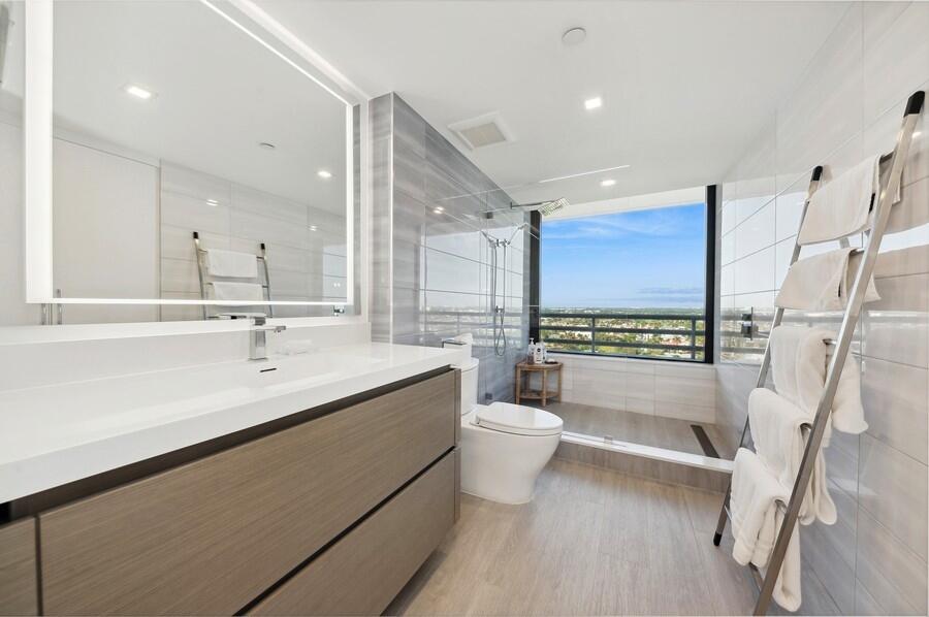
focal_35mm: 13
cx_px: 464
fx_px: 335
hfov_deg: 108.4
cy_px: 308
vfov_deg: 85.3
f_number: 8
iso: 100
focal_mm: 13
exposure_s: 1/40
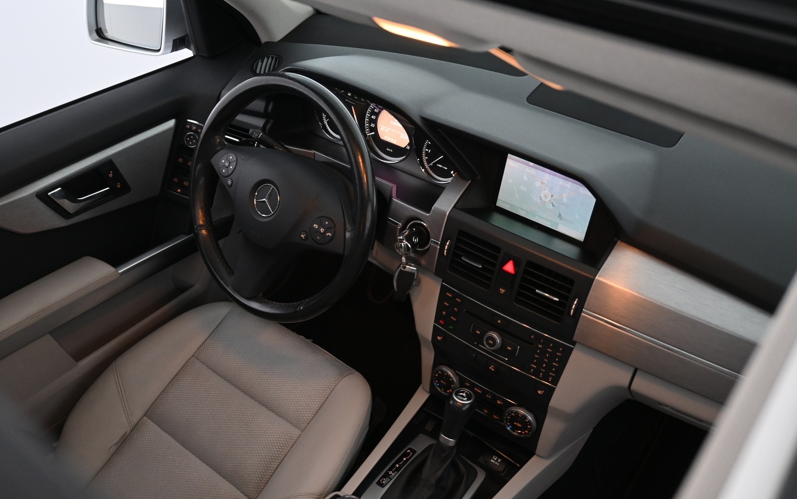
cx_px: 396
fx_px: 722
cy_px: 267
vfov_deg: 38.0
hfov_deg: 57.8
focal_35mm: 33
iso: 1400
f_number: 4
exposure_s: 1/30
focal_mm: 21.5
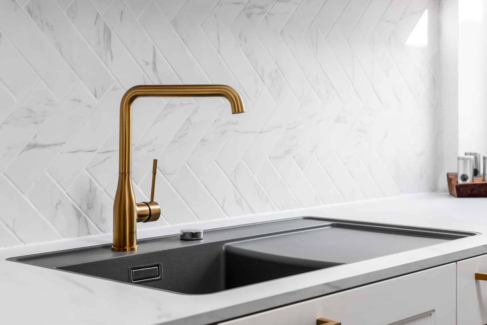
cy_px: 162
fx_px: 880
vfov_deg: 20.9
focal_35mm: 65
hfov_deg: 30.9
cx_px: 244
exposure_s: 1/40
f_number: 8
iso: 500
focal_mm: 65
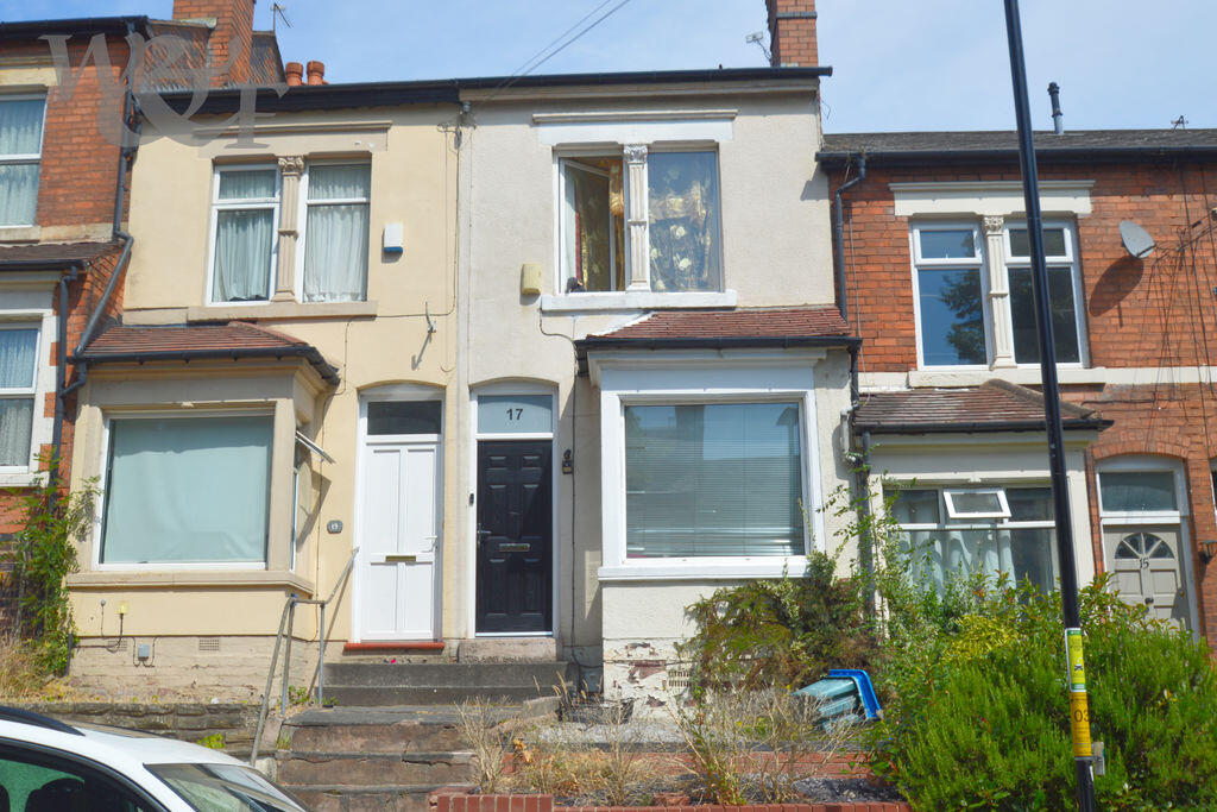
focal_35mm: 36
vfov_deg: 36.9
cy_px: 406
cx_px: 608
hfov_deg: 53.1
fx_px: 1217
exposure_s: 1/250
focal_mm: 24
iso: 100
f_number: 8
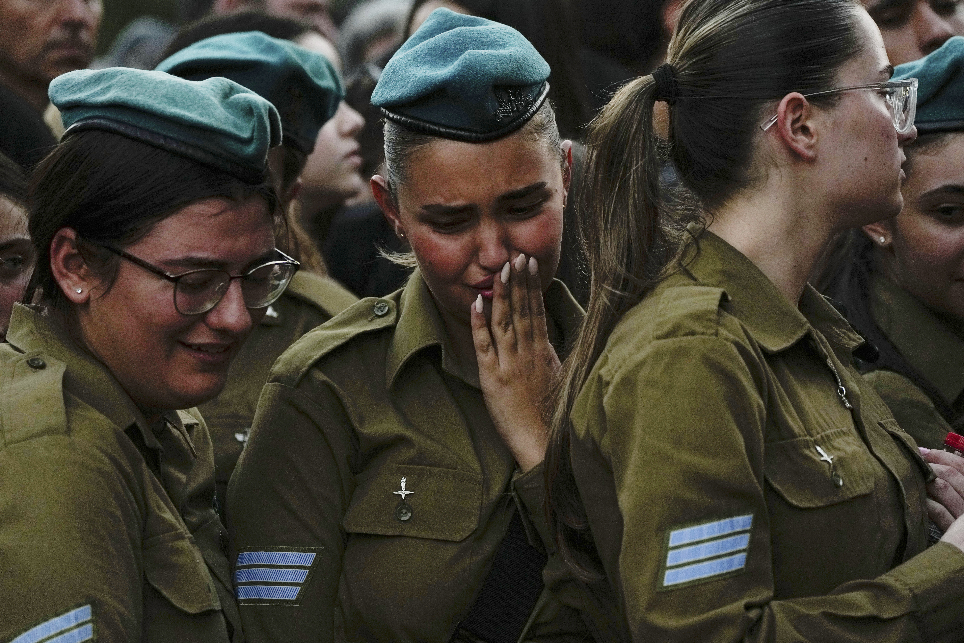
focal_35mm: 179
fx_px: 4793
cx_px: 482
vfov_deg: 7.7
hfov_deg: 11.5
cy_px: 322
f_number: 5.6
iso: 2000
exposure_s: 1/500
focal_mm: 179
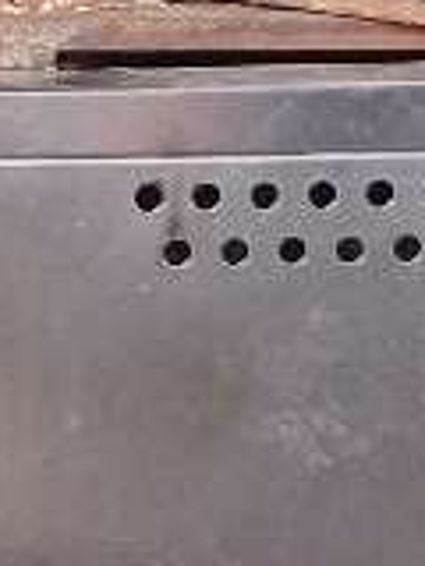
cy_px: -179
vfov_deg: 9.6
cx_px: -800
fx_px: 3307
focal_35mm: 202
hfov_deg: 6.7
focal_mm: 3.98
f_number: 1.8
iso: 375
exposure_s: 1/33.3
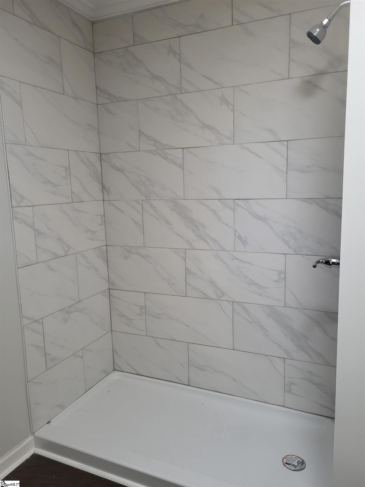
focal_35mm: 26
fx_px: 366
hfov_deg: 53.1
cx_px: 182
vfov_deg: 67.3
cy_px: 244
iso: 320
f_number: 1.8
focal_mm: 5.4
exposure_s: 1/120
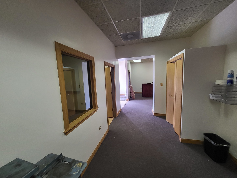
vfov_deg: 89.9
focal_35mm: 13
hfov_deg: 106.2
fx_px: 89
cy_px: 89
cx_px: 118
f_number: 2.2
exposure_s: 1/60
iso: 200
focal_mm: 1.74
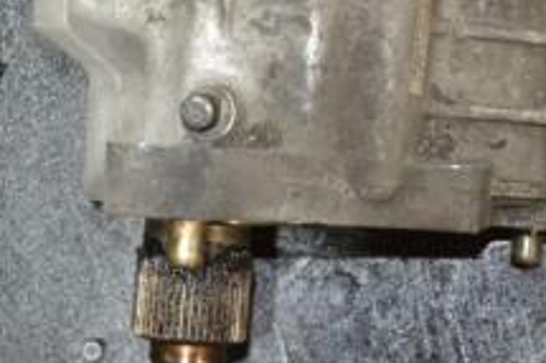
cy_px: -63
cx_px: 480
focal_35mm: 134
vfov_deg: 10.1
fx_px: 2031
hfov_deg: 15.2
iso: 3200
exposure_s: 1/60
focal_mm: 32
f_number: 4.8
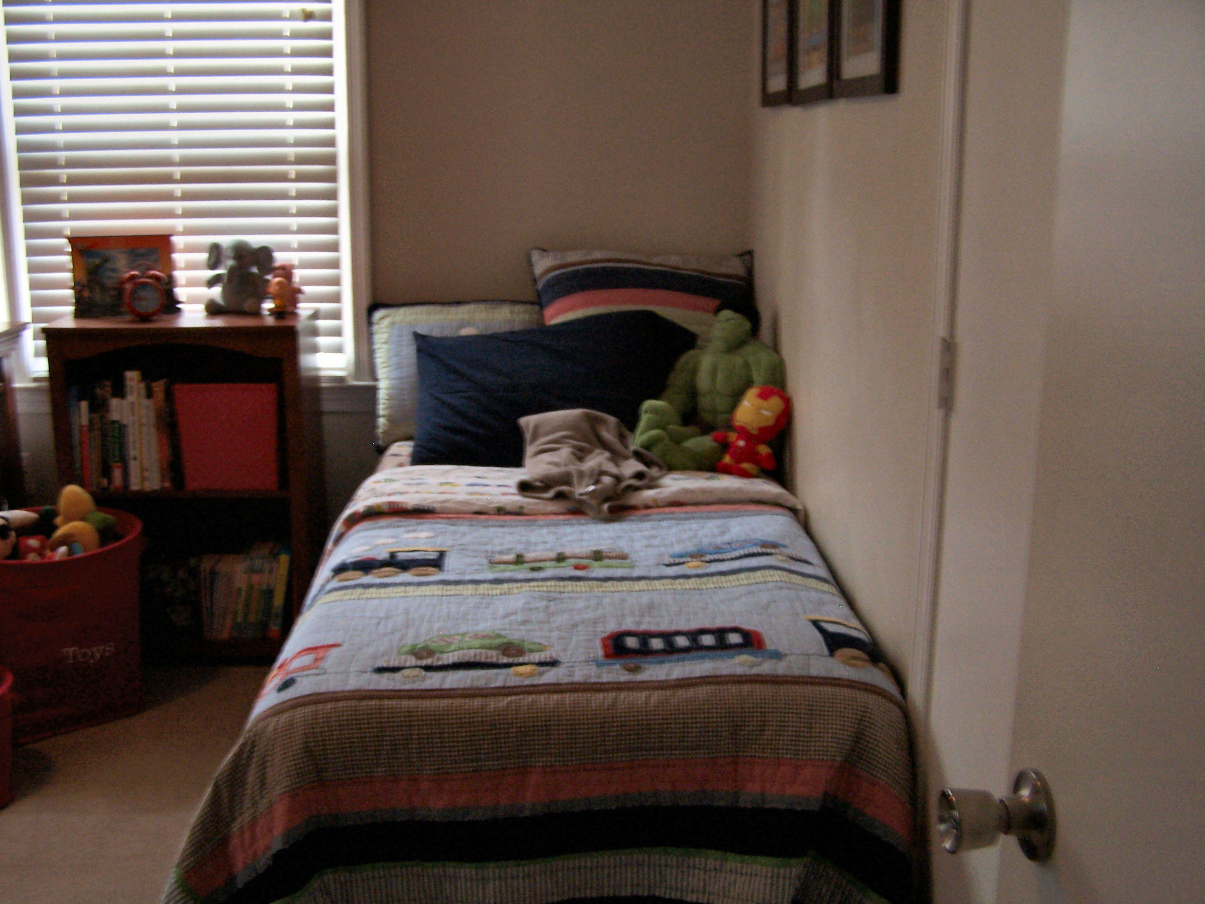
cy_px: 452
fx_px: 1323
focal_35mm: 38
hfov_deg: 49.0
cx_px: 602
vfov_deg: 37.7
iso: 140
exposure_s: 1/8
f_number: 2.8
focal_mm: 6.3
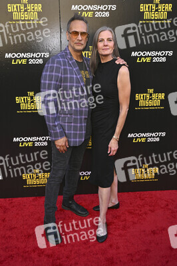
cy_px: 133
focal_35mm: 35
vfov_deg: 54.5
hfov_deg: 37.8
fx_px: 259
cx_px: 88
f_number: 7.1
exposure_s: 1/250
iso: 400
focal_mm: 35
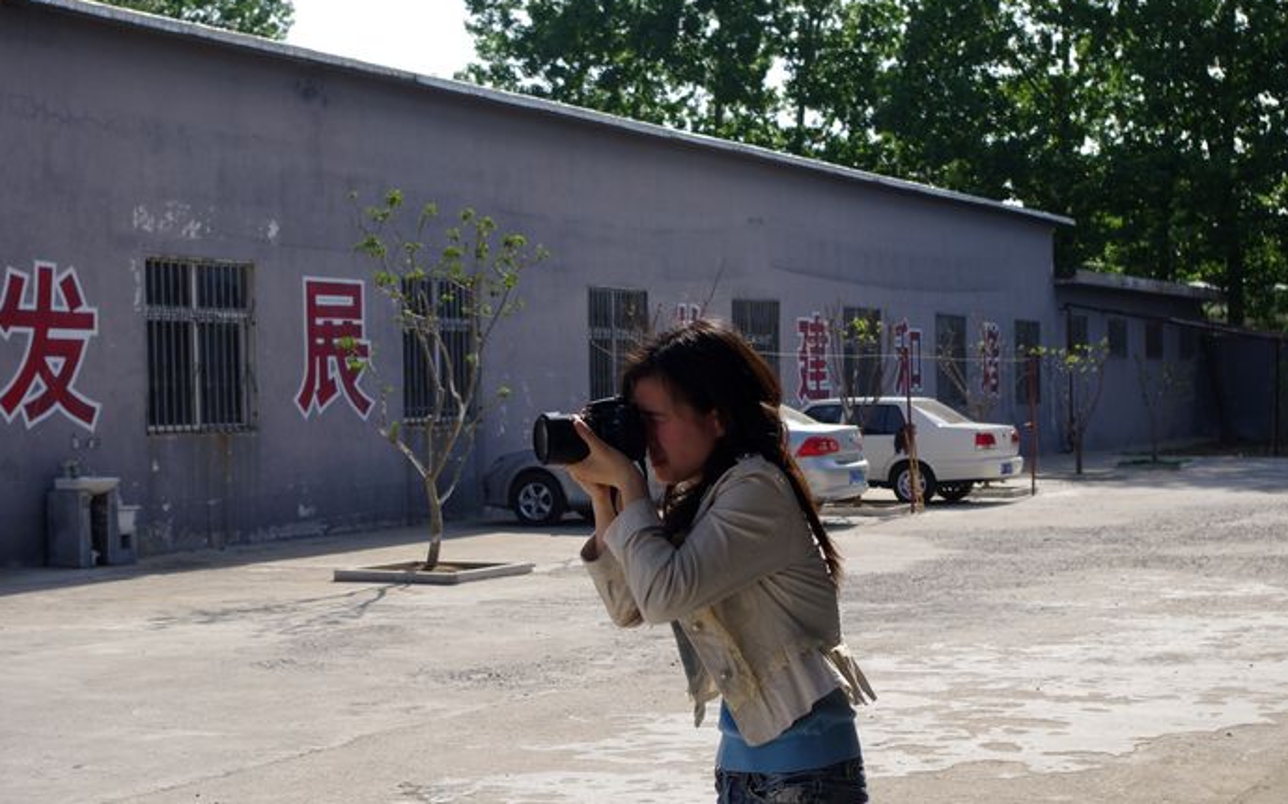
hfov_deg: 33.0
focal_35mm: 62
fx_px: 2176
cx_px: 651
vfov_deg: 20.9
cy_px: 408
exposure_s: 1/500
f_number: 7.1
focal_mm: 40
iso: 200
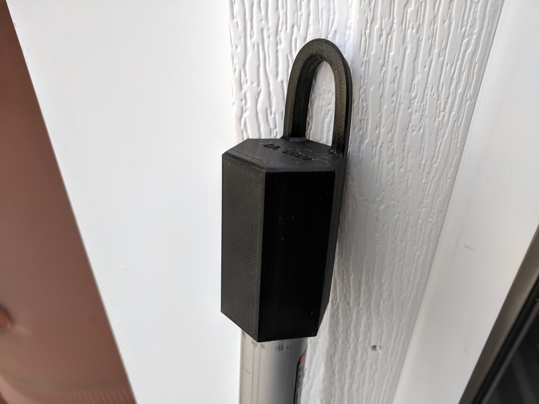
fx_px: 405
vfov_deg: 53.1
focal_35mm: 26
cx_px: 270
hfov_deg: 67.3
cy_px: 202
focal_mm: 4.67
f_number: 2
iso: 74
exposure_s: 1/270
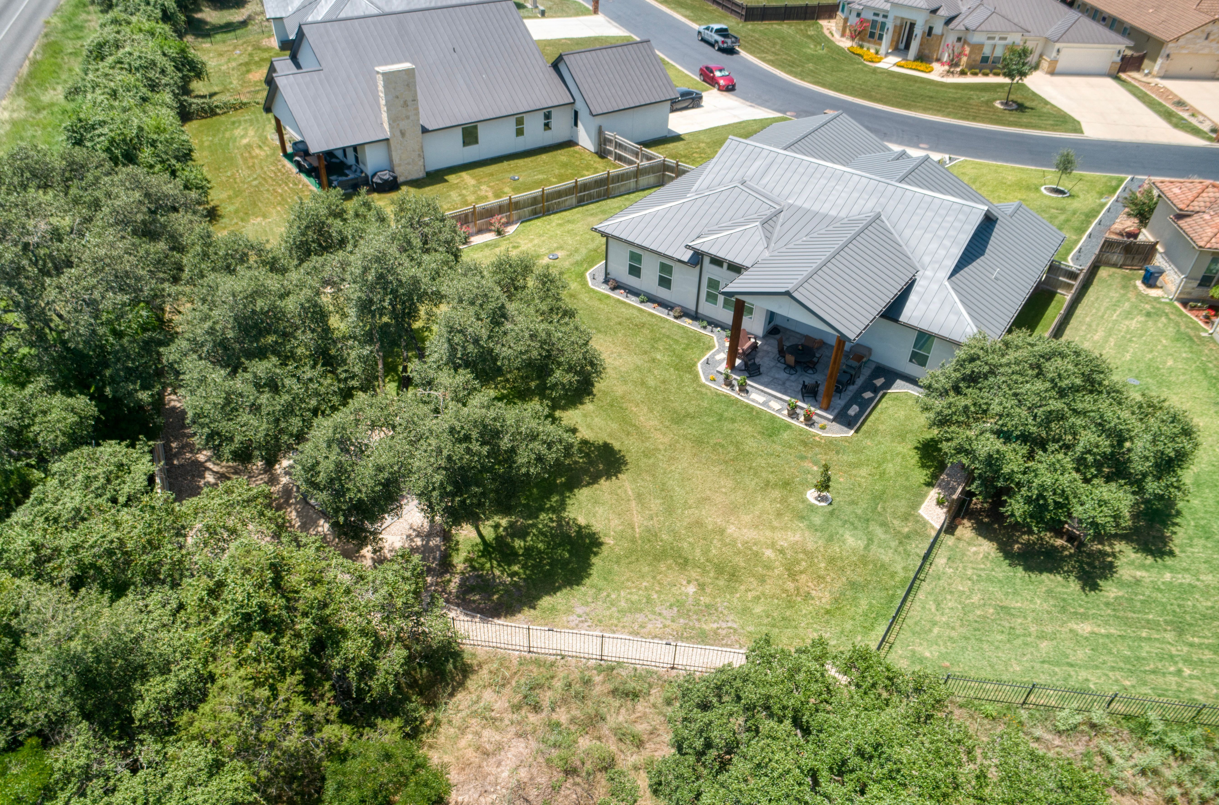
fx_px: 810
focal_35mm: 24
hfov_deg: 73.9
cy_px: 402
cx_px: 610
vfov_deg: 52.8
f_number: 4
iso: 100
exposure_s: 1/120
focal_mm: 8.8
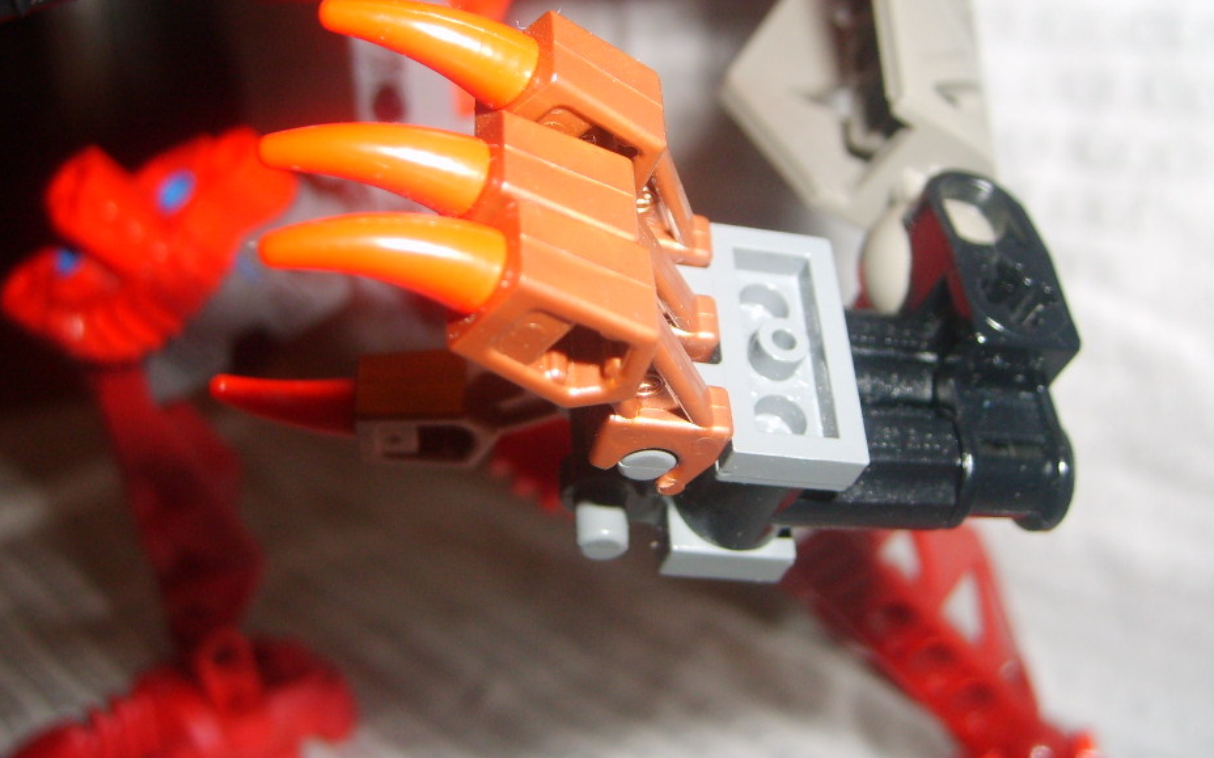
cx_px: 623
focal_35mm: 41
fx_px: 1356
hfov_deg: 48.2
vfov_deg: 31.2
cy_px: 343
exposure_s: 1/45
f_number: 2.8
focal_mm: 5.8
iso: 100
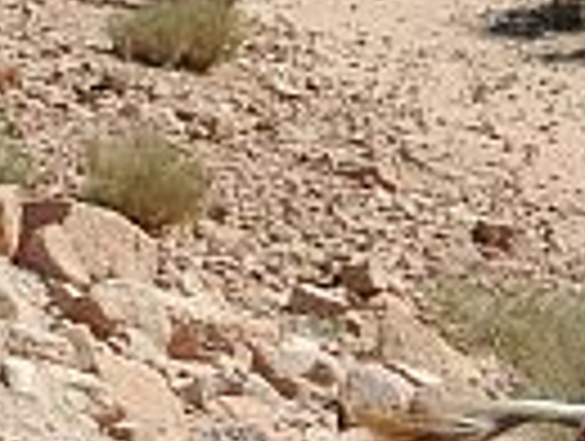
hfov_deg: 7.7
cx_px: 855
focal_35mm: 252
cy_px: -25
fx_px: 4267
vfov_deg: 5.9
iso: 200
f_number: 9
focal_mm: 38
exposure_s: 1/320
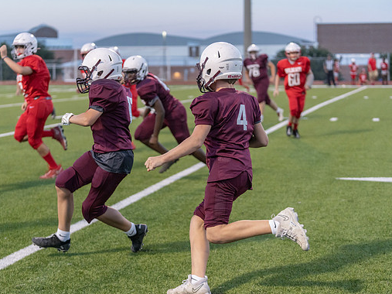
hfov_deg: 25.3
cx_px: 185
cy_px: 148
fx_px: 872
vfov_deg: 19.1
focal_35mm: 77
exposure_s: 1/1250
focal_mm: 70
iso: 3200
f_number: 2.8
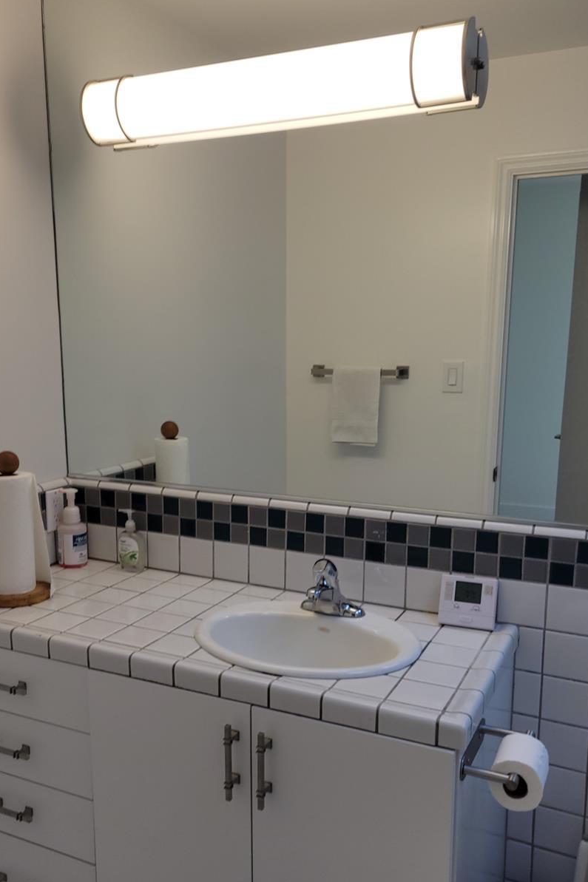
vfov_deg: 55.7
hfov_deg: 38.8
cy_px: 480
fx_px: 833
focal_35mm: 34
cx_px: 245
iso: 40
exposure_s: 1/183
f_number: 1.8
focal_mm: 5.4
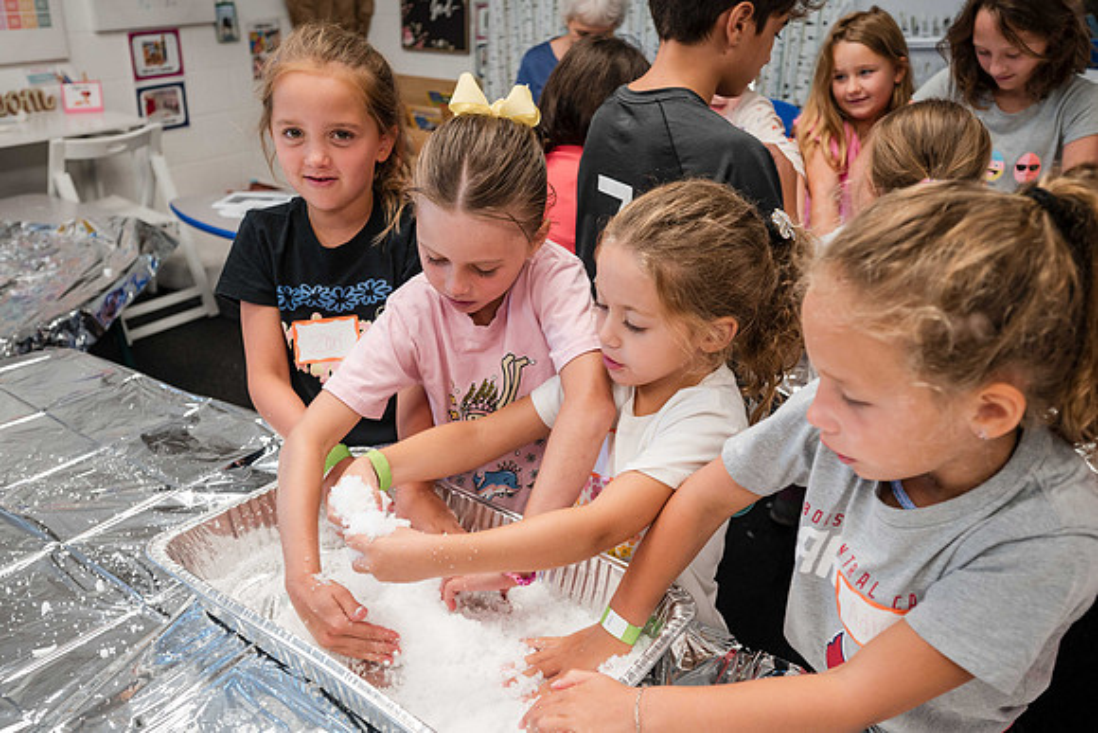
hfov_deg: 59.0
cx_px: 532
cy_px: 367
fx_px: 970
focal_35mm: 32
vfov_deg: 41.4
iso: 1100
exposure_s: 1/125
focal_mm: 30
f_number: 4
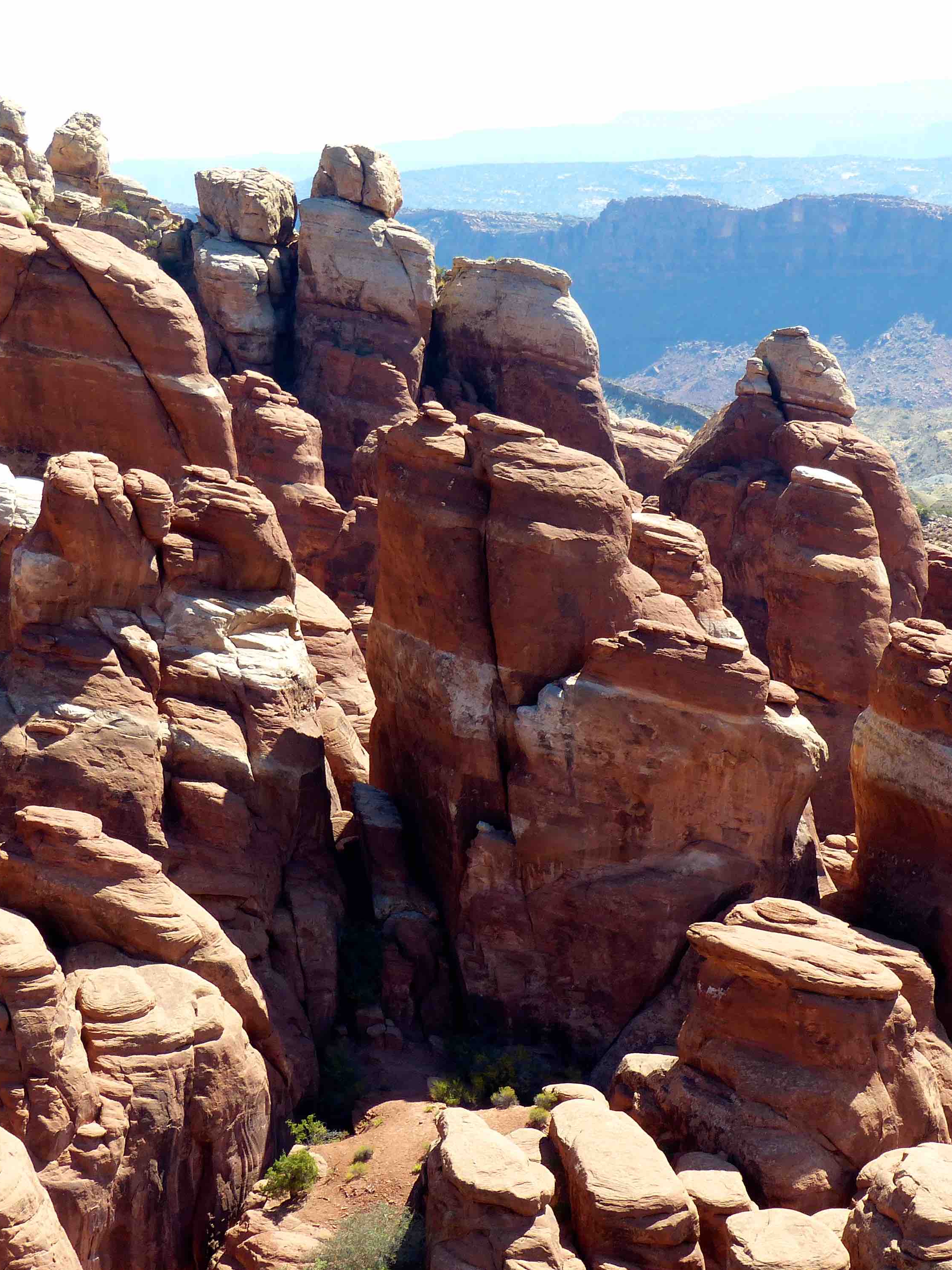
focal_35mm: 131
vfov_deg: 15.1
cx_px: 517
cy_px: 635
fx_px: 4804
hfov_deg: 11.3
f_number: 4
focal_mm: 16.4
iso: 100
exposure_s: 1/400
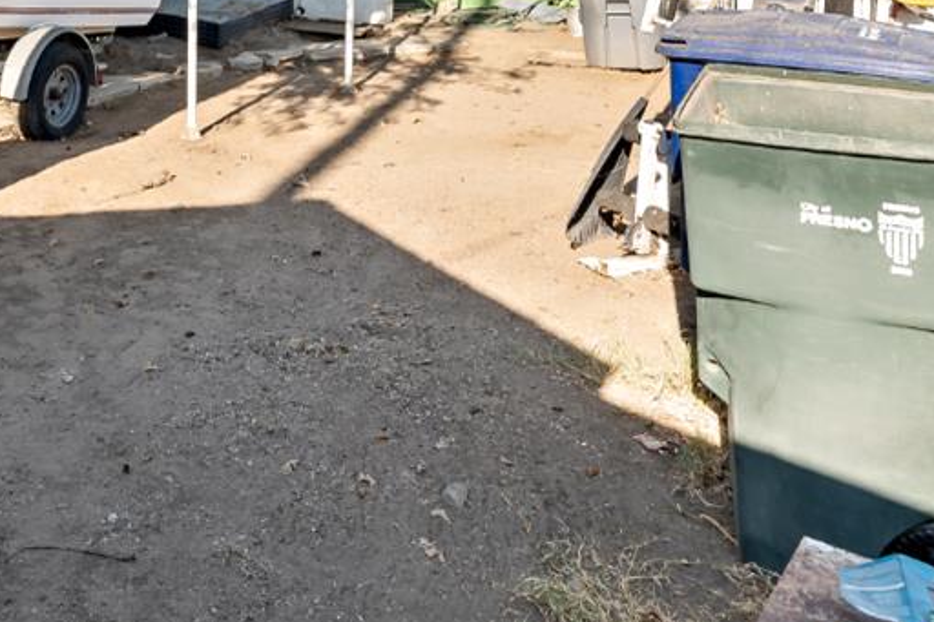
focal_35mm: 41
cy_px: -131
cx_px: 100
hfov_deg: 43.5
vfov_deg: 28.3
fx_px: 1063
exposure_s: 1/125
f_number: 8
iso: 80
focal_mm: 14
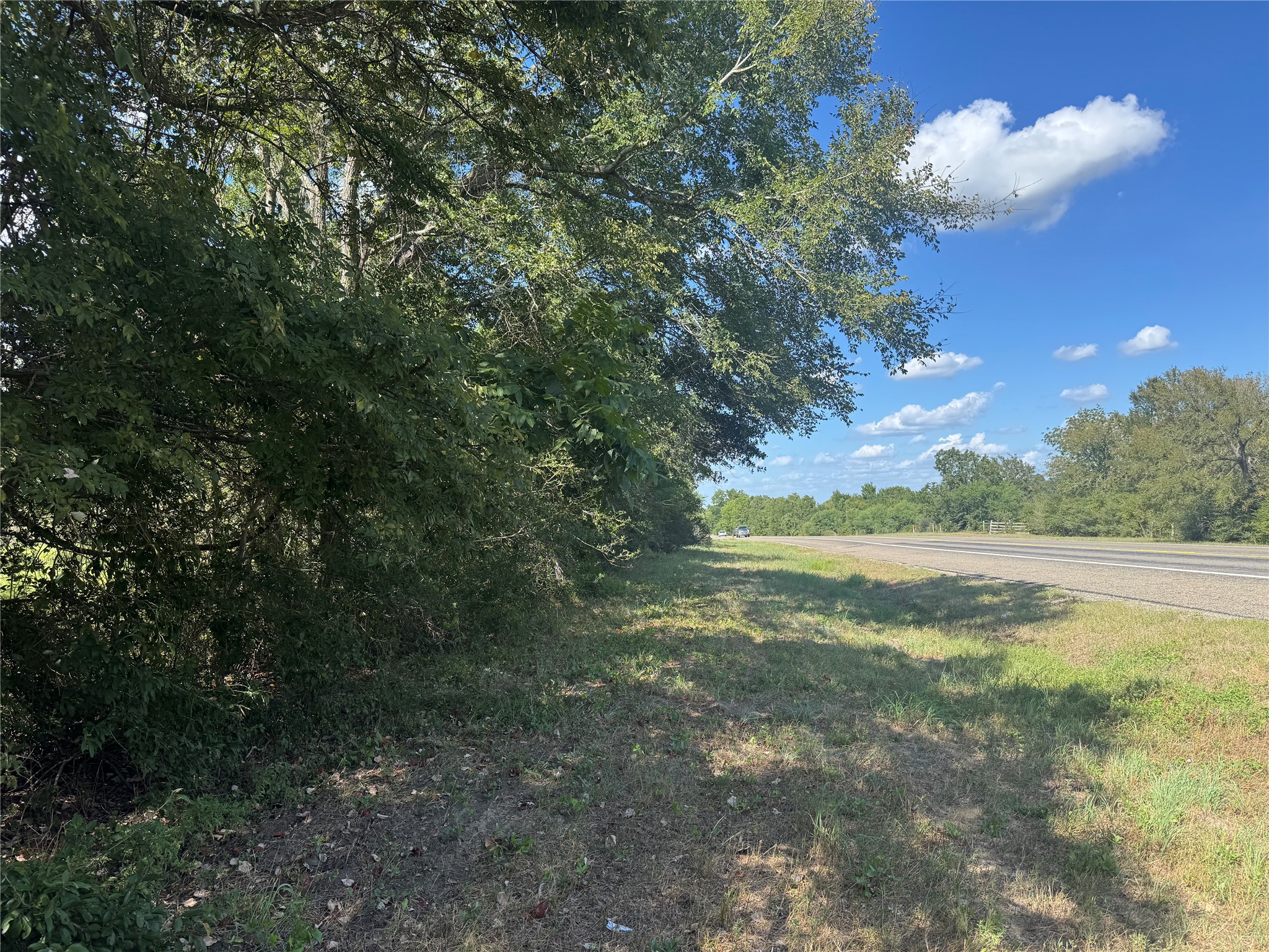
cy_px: 476
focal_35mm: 24
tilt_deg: +1.8
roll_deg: +1.7
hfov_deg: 71.6
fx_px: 880
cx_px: 634
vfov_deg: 56.8
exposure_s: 1/1980
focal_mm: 6.76
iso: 80
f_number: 1.78
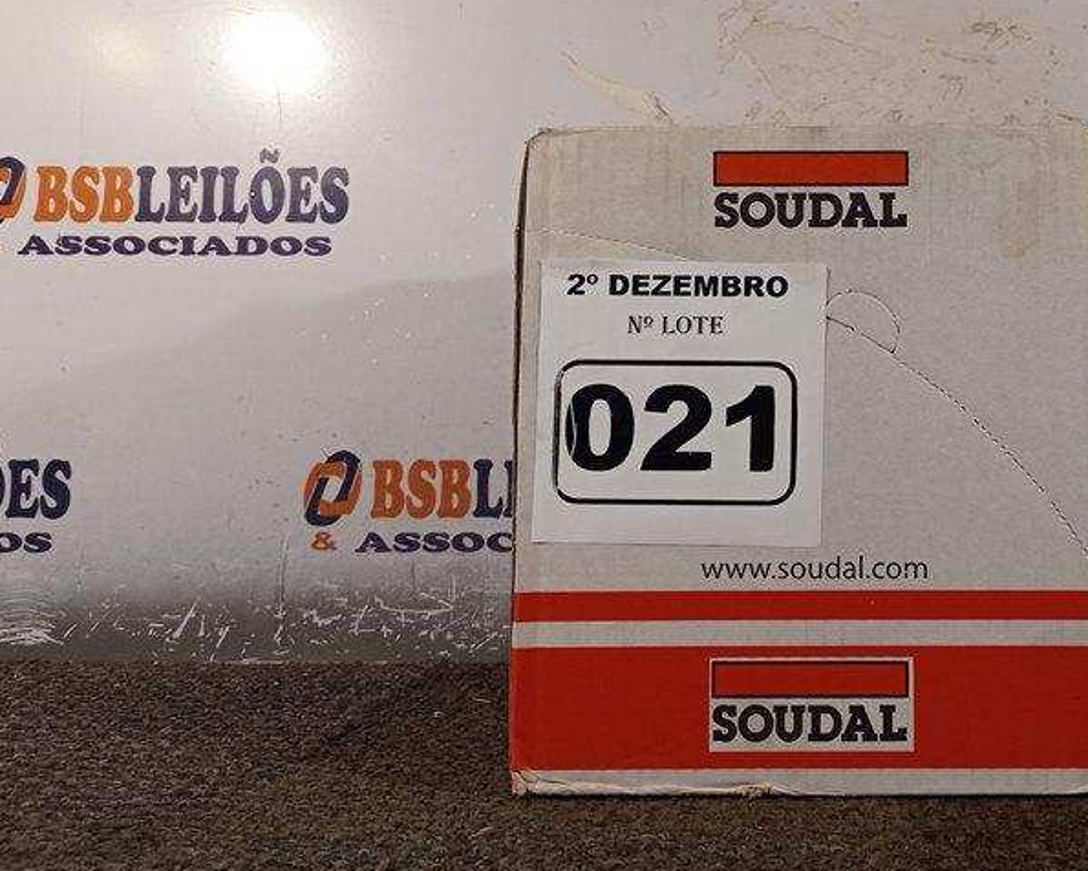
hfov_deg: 38.3
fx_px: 1513
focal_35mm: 47
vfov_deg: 31.6
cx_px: 847
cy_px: 236
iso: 103
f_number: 1.79
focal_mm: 4.7
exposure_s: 1/133
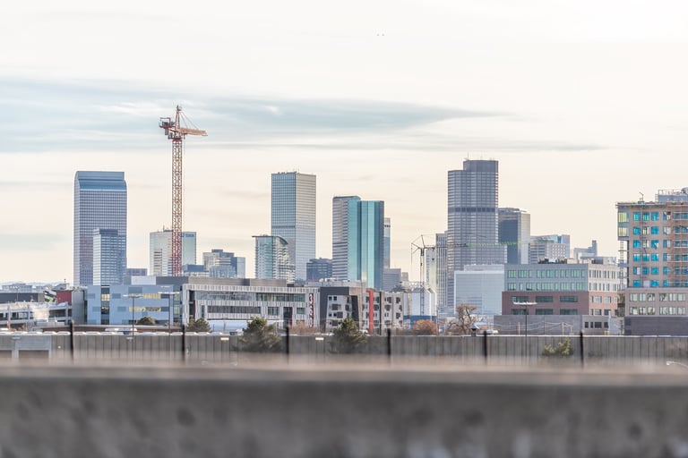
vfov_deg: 9.1
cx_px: 344
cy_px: 229
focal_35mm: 150
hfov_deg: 13.7
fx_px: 2866
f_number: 2.8
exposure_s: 1/2000
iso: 72
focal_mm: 150
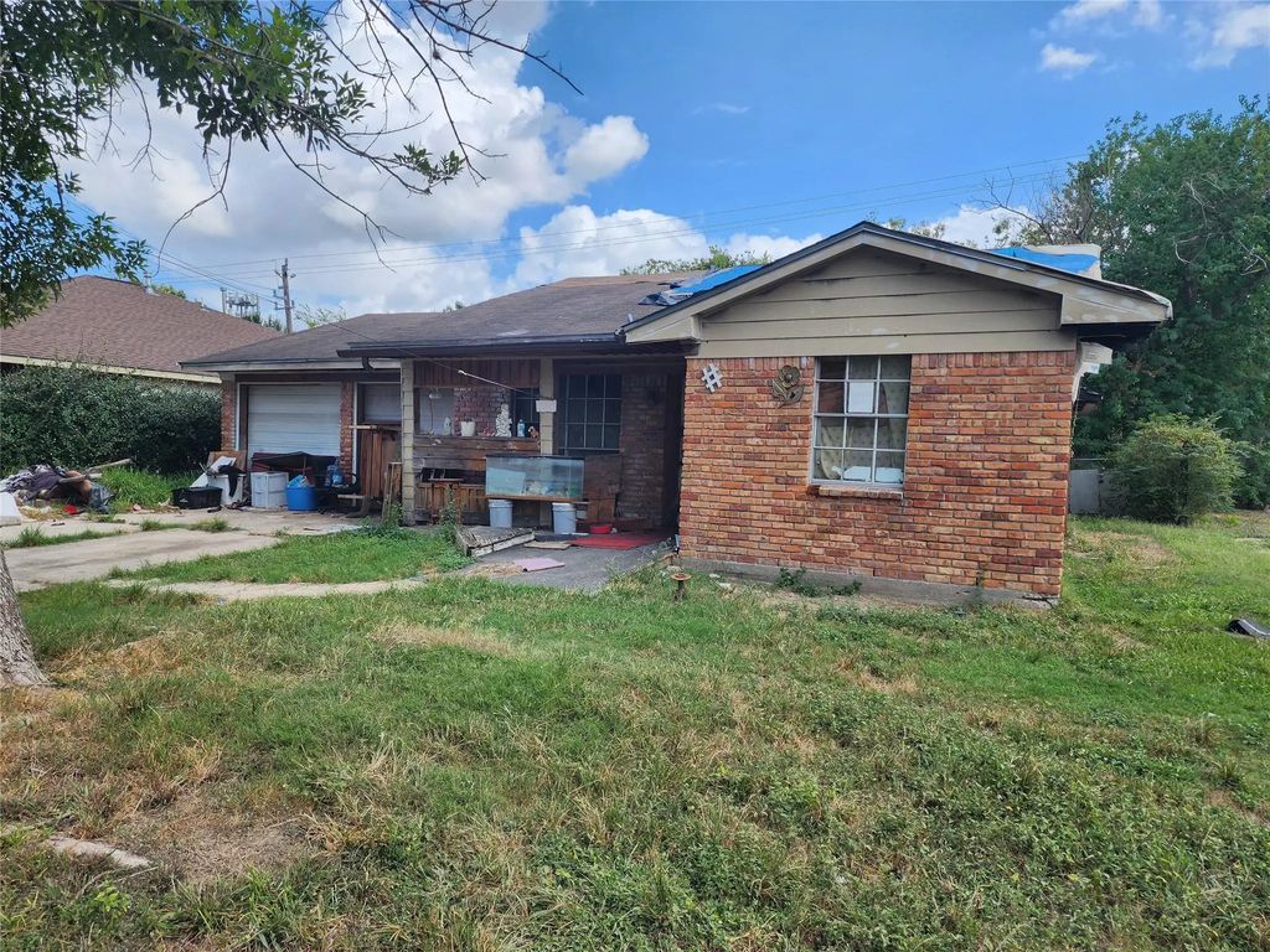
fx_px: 844
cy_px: 476
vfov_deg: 58.9
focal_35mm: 23
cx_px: 635
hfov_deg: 73.9
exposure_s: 1/686
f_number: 1.8
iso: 12
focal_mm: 6.4
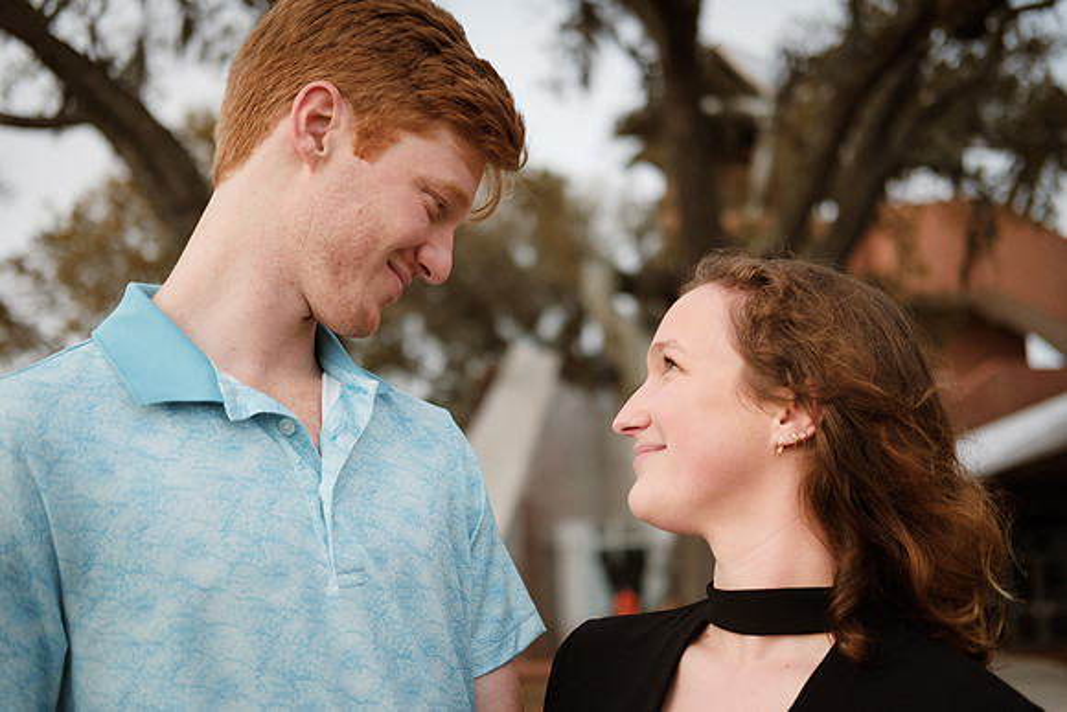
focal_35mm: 53
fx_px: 1571
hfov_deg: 37.5
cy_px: 356
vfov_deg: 25.5
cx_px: 534
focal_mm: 35
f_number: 2
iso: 400
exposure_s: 1/4000
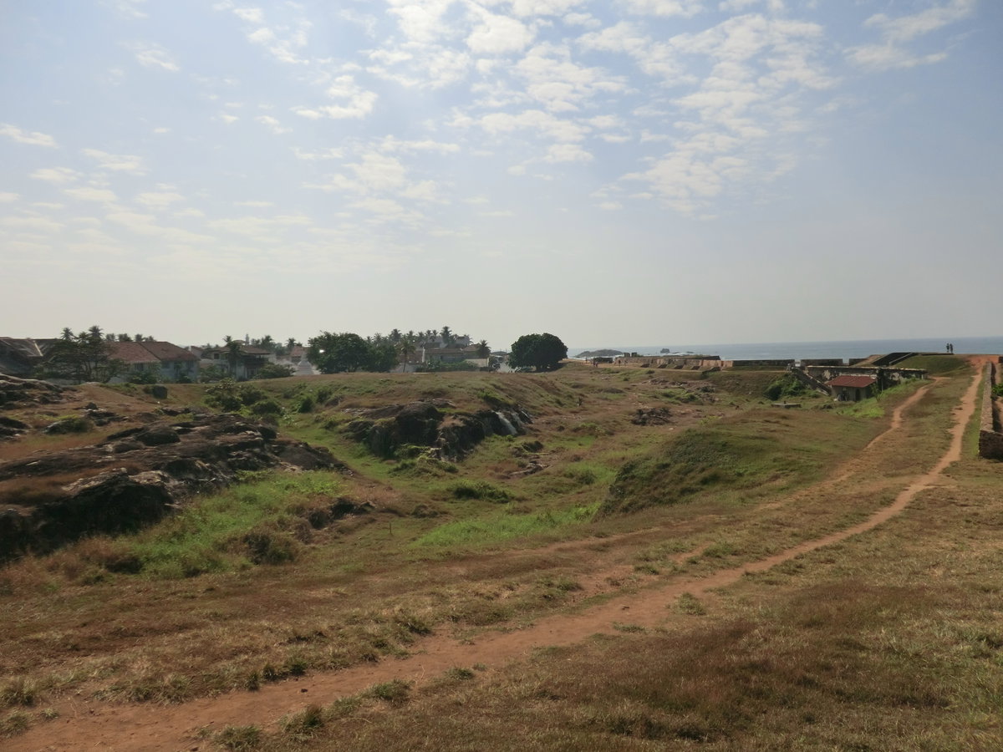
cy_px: 376
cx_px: 502
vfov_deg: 56.8
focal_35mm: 24
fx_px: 695
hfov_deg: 71.6
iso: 80
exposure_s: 1/800
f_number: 7.5
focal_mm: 4.3
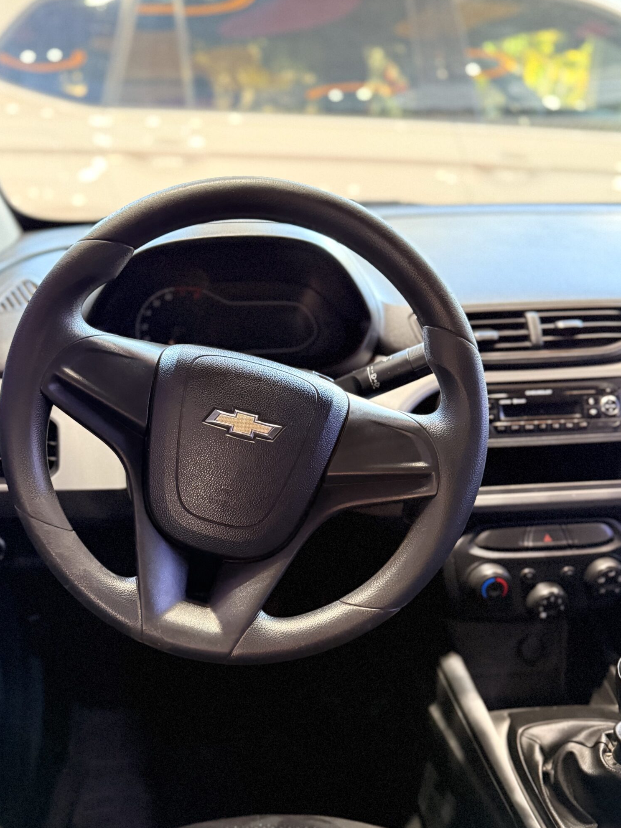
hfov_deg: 45.1
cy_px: 435
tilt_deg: -22.2
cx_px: 239
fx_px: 742
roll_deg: +0.3
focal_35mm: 31
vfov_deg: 58.3
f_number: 1.78
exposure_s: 1/33
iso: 800
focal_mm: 6.76
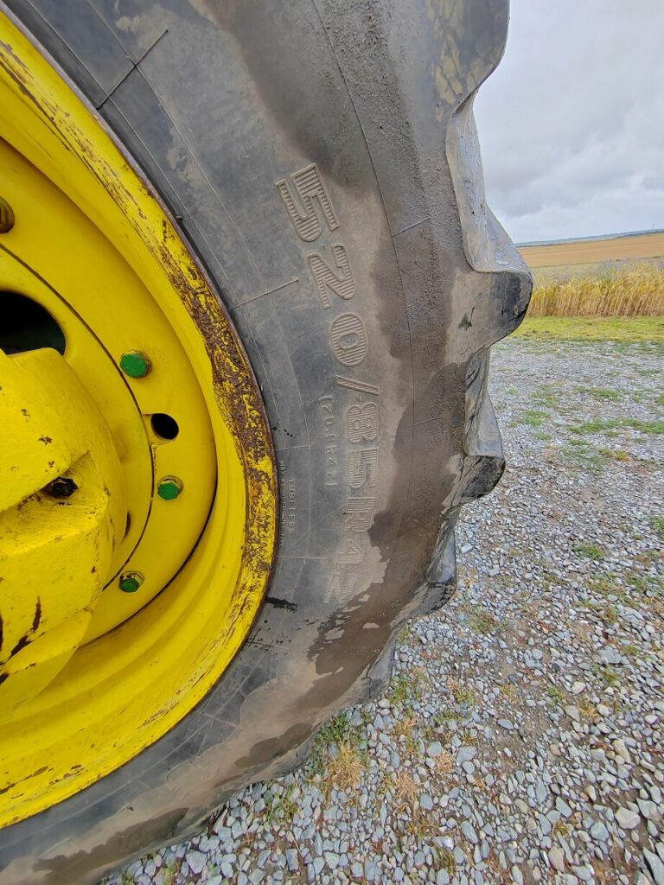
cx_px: 332
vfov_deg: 106.2
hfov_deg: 89.9
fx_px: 332
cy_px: 442
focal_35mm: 13
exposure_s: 1/180
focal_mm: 2.16
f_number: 2.2
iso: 100
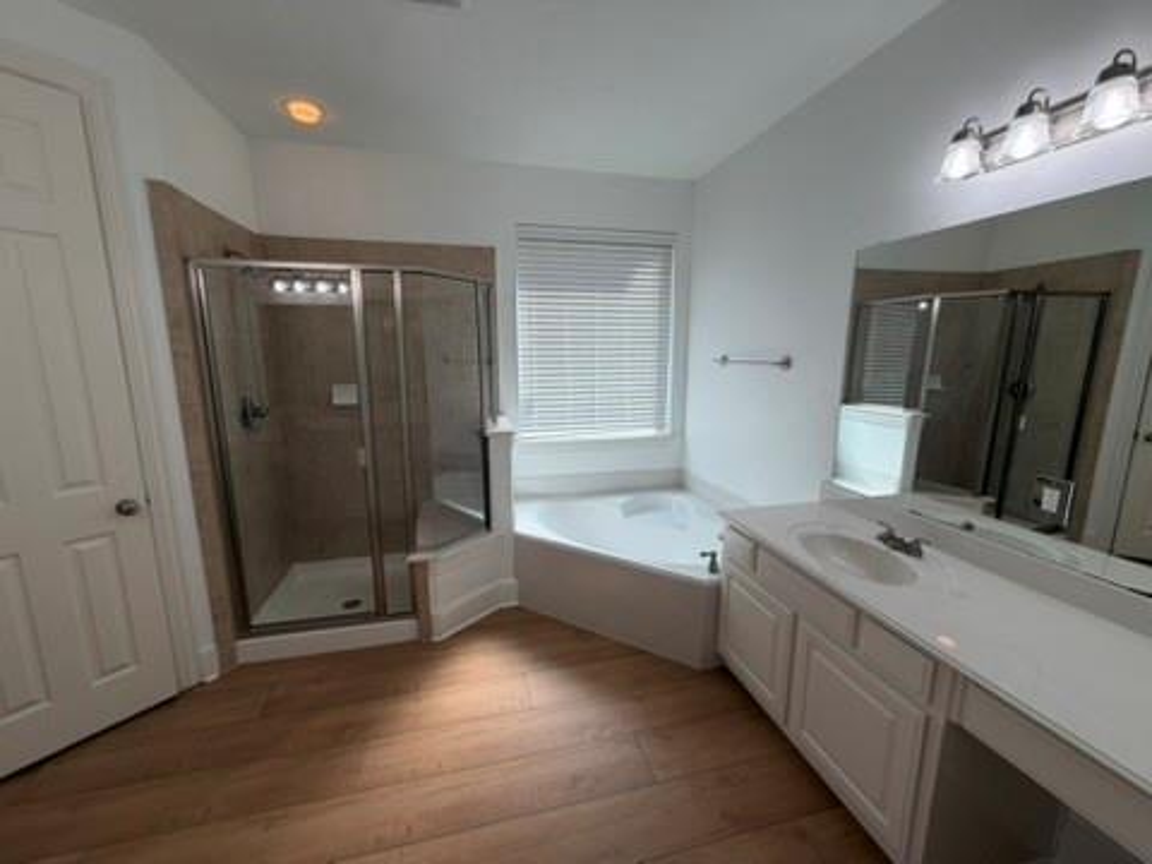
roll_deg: +0.1
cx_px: 576
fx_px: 466
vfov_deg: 85.7
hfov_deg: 102.1
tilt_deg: -9.9
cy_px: 432
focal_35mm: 14
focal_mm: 2.22
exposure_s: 1/120
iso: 50
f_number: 2.2
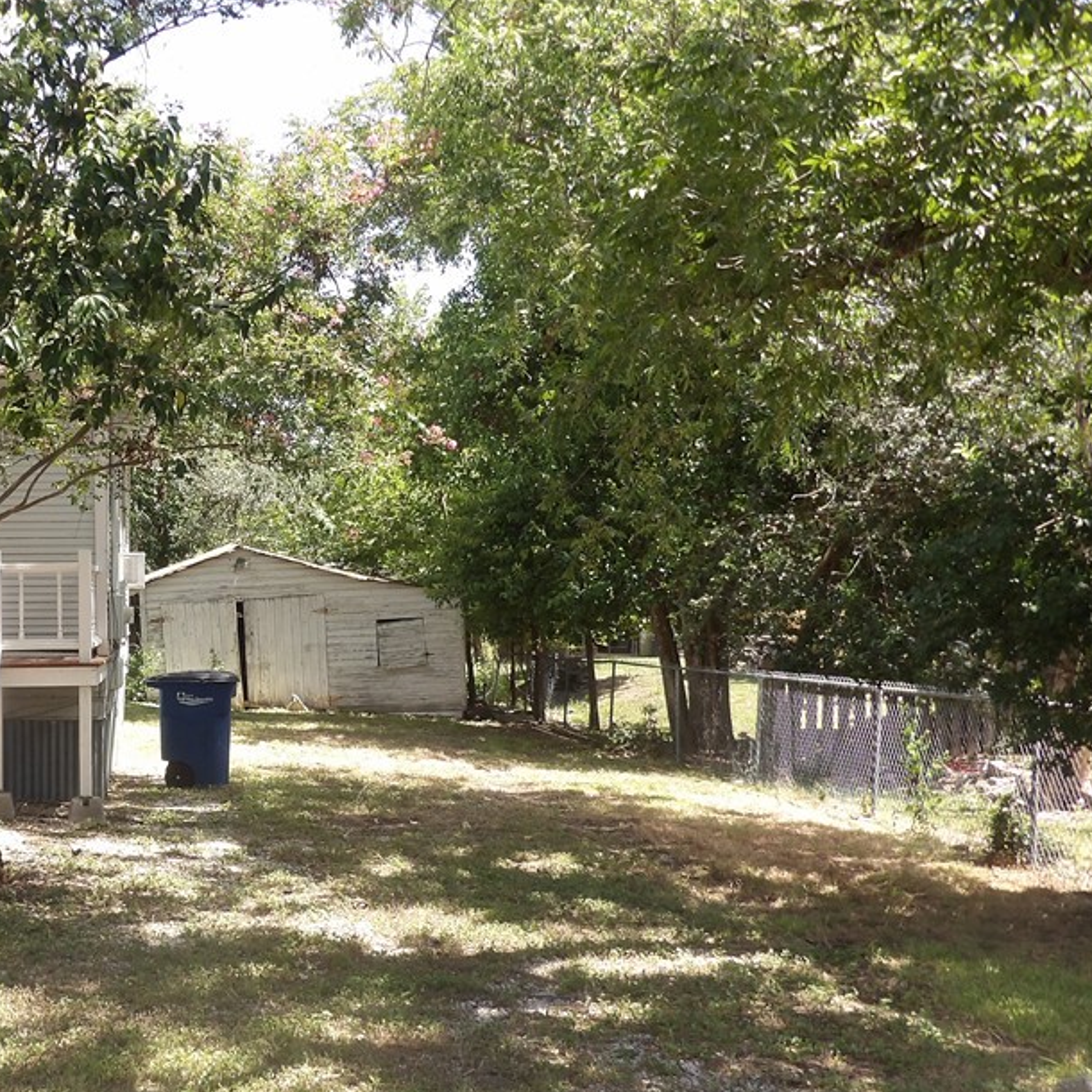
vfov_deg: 34.7
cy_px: 580
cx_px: 188
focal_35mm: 49
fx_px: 1749
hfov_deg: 33.5
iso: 100
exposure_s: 1/175
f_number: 3.6
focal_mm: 5.9
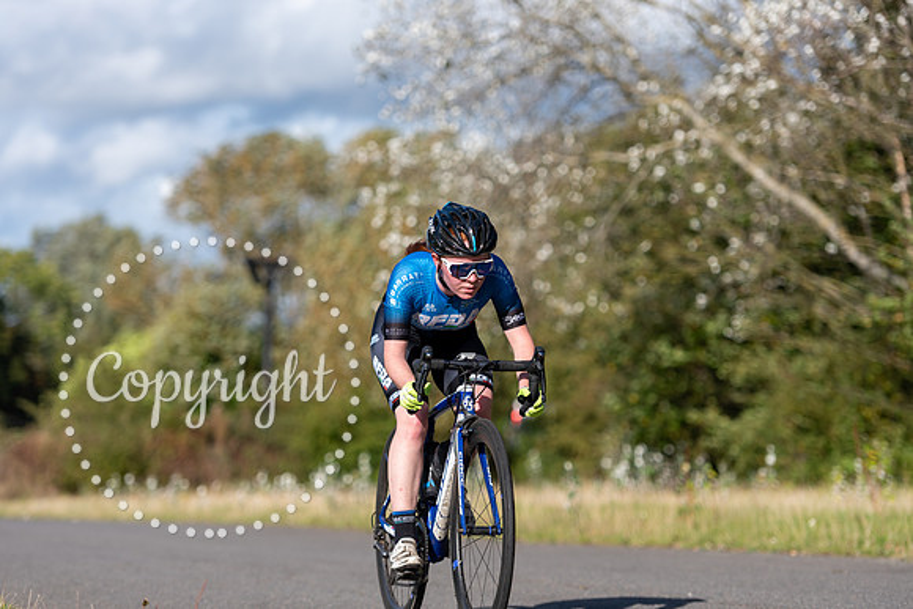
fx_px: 3171
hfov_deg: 16.4
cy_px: 304
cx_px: 456
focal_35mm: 125
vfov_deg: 11.0
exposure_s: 1/3200
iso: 160
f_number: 2.8
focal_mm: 125
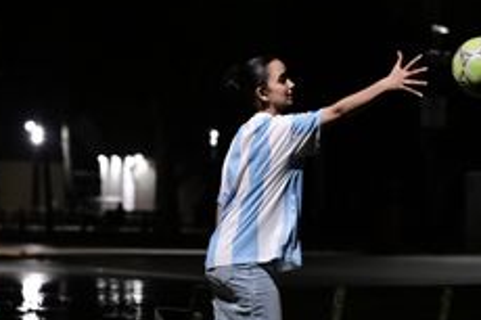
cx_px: 287
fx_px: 2443
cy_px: 220
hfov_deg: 11.2
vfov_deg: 7.5
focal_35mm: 183
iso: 8000
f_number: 3.5
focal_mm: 105
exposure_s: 1/500
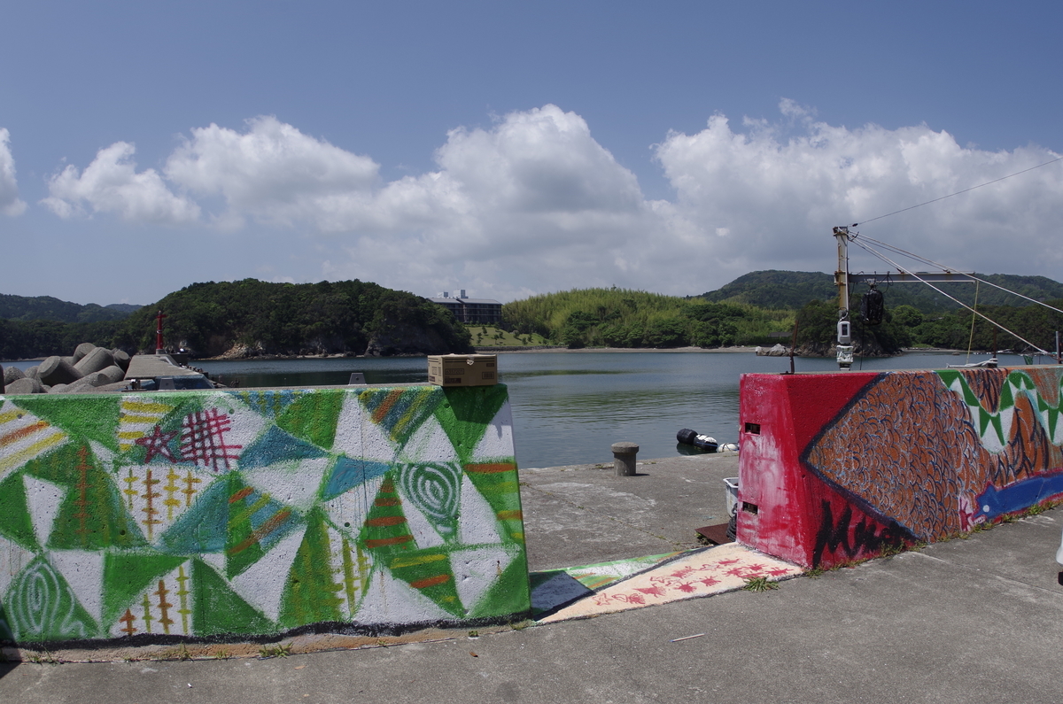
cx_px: 532
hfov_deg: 71.6
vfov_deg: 51.1
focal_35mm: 25
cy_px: 352
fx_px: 737
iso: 100
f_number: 9
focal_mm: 17
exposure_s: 1/250
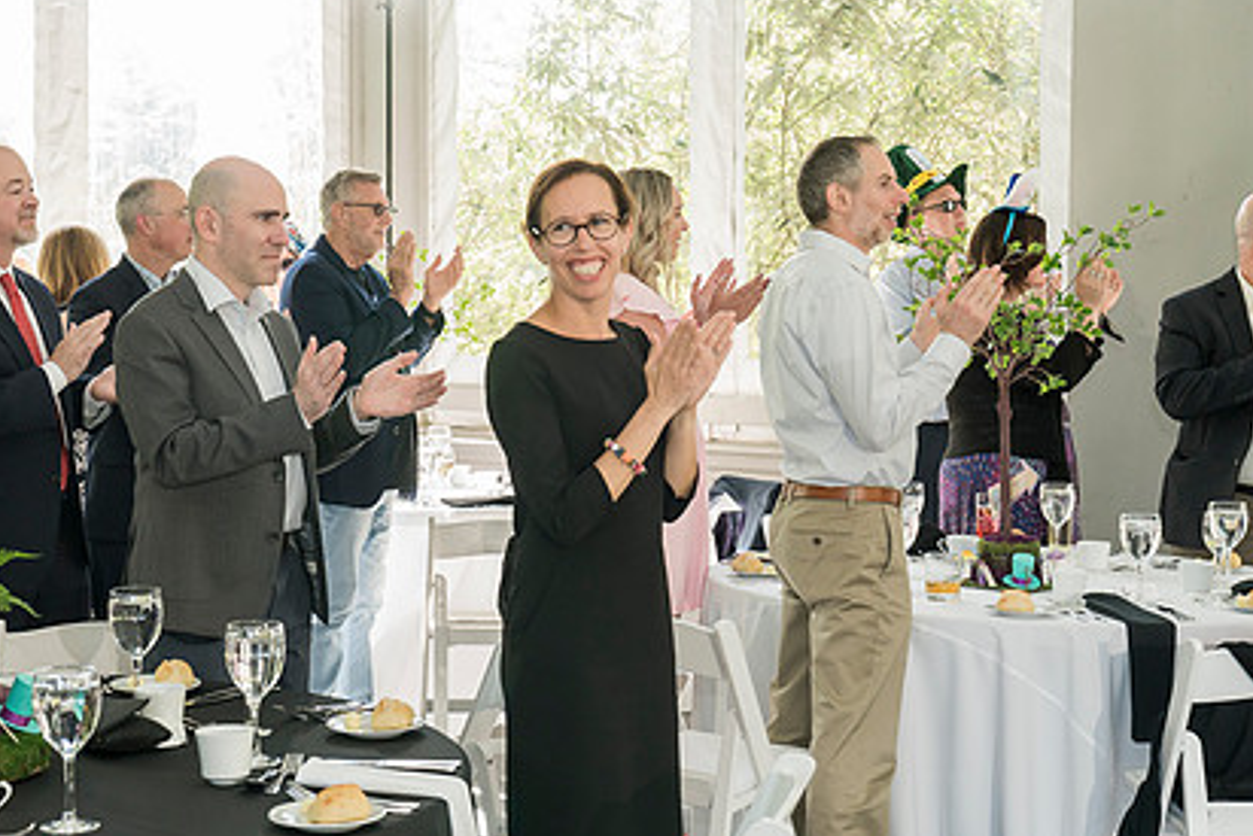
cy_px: 400
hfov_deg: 32.2
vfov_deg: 21.9
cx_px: 459
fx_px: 2159
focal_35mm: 62
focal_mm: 44
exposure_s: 1/160
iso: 1250
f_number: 6.3
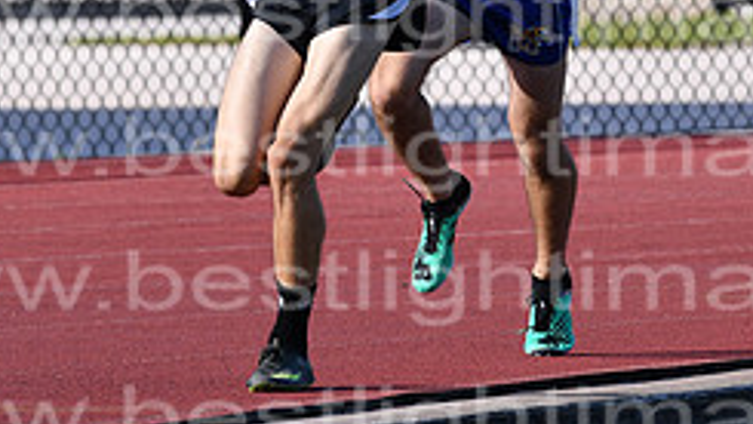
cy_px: -48
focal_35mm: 1117
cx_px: 526
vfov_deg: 1.1
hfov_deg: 1.9
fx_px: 22310
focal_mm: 300
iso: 320
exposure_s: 1/1600
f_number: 5.6
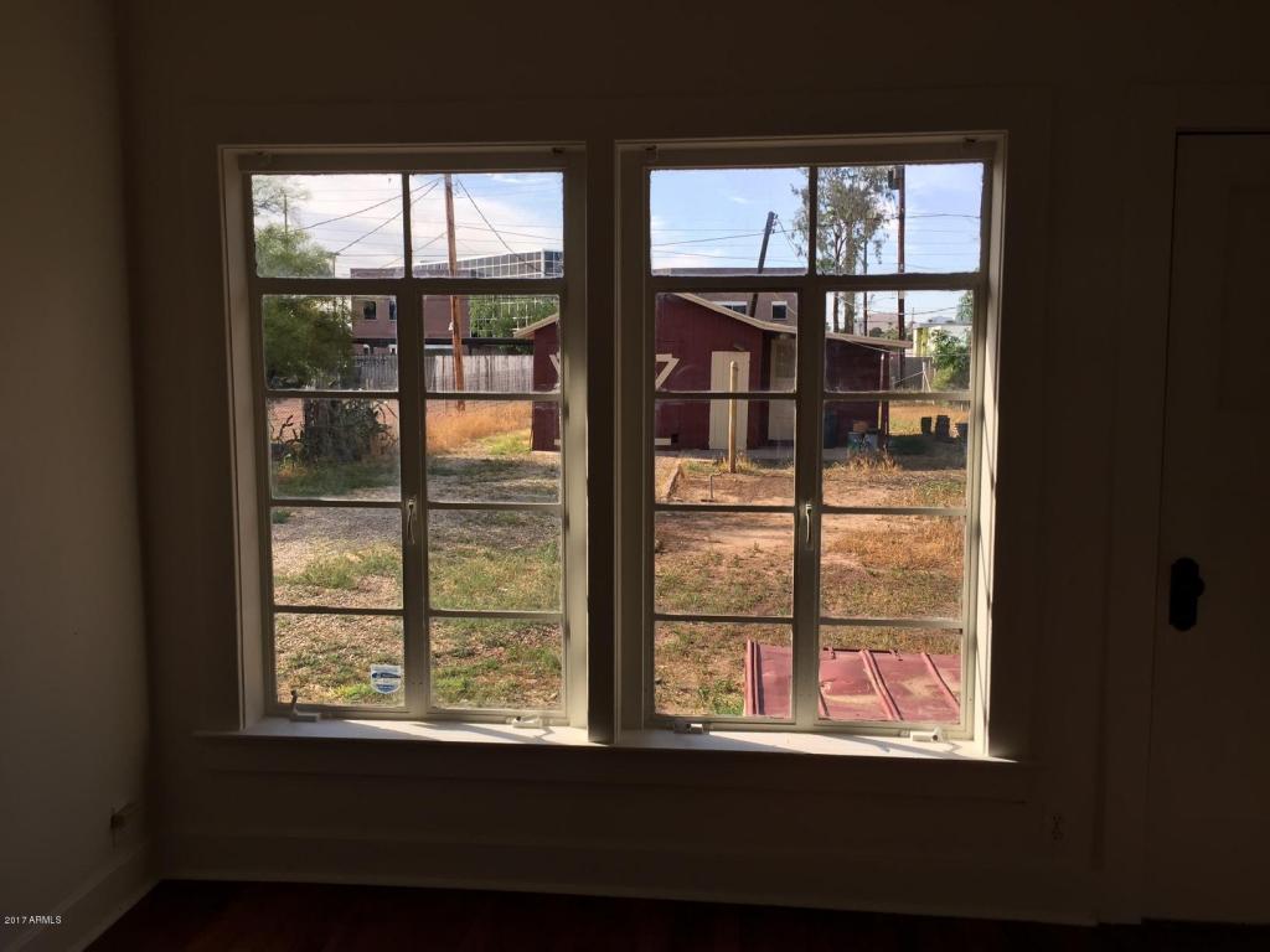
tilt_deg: -4.4
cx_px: 635
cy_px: 476
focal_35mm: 29
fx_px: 1064
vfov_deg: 48.2
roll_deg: -0.2
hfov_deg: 61.7
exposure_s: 1/824
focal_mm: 4.15
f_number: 2.2
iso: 32
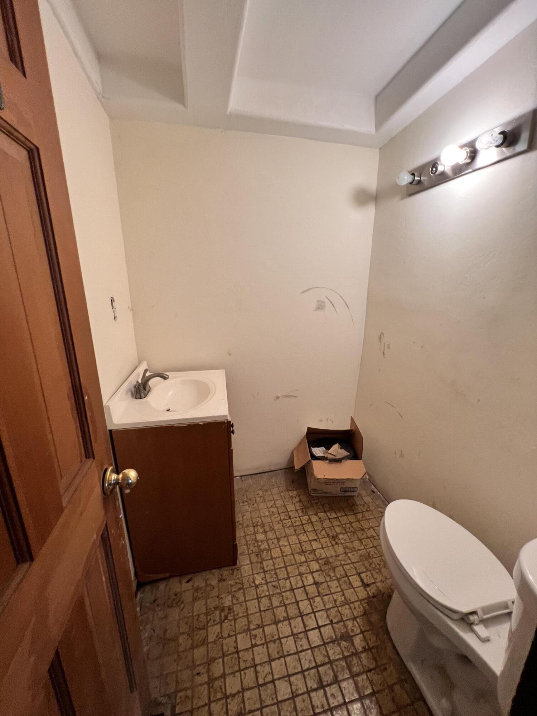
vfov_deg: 106.2
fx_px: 269
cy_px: 358
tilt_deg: -14.9
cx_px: 268
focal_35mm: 13
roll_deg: -0.8
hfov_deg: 89.9
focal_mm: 1.57
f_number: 1.8
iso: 160
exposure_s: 1/60
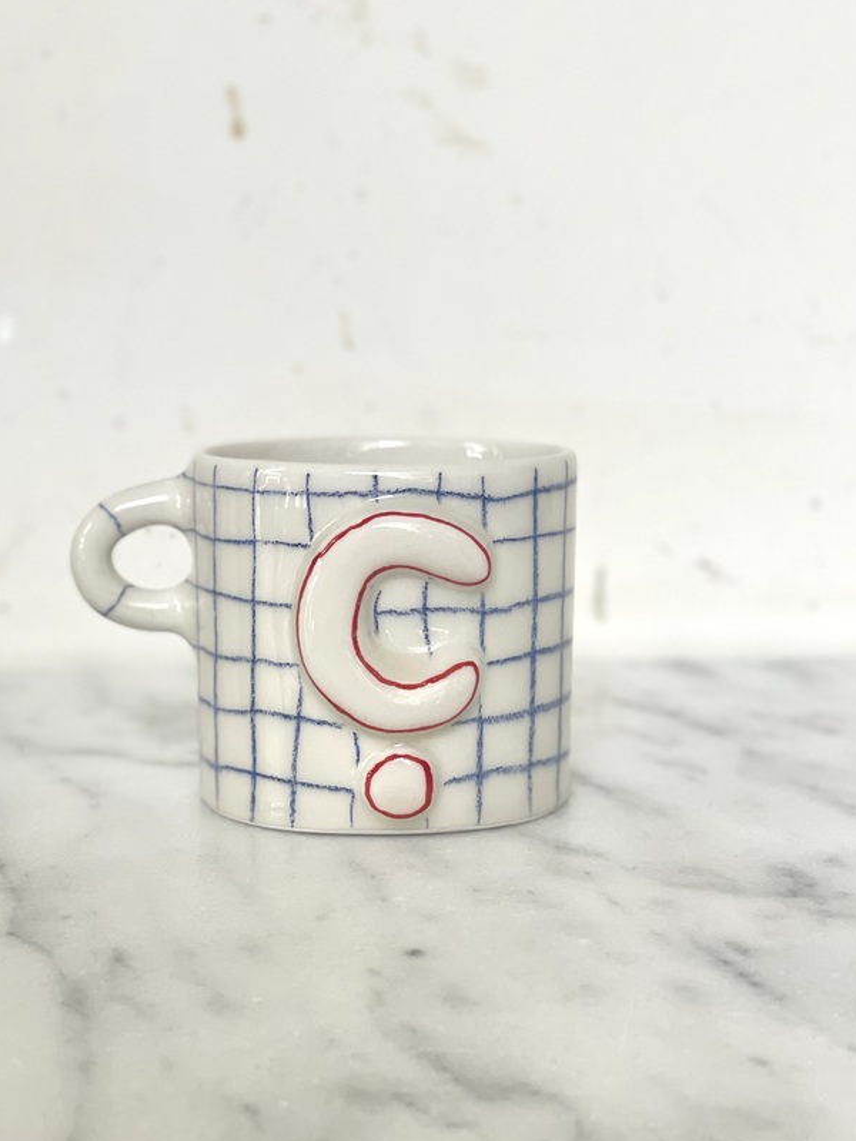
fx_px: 2143
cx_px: 394
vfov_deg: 29.8
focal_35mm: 65
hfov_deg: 22.6
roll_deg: +0.2
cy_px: 618
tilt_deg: -8.6
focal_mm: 6
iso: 80
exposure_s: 1/122
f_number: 2
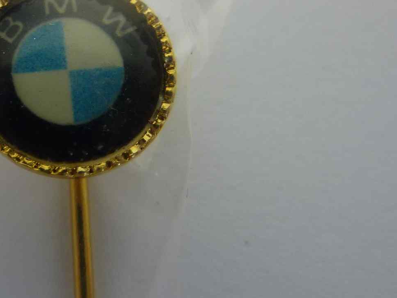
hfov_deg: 34.2
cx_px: 39
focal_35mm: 53
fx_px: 608
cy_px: 78
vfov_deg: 27.2
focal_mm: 4.1
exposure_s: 1/30
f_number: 3.3
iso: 100
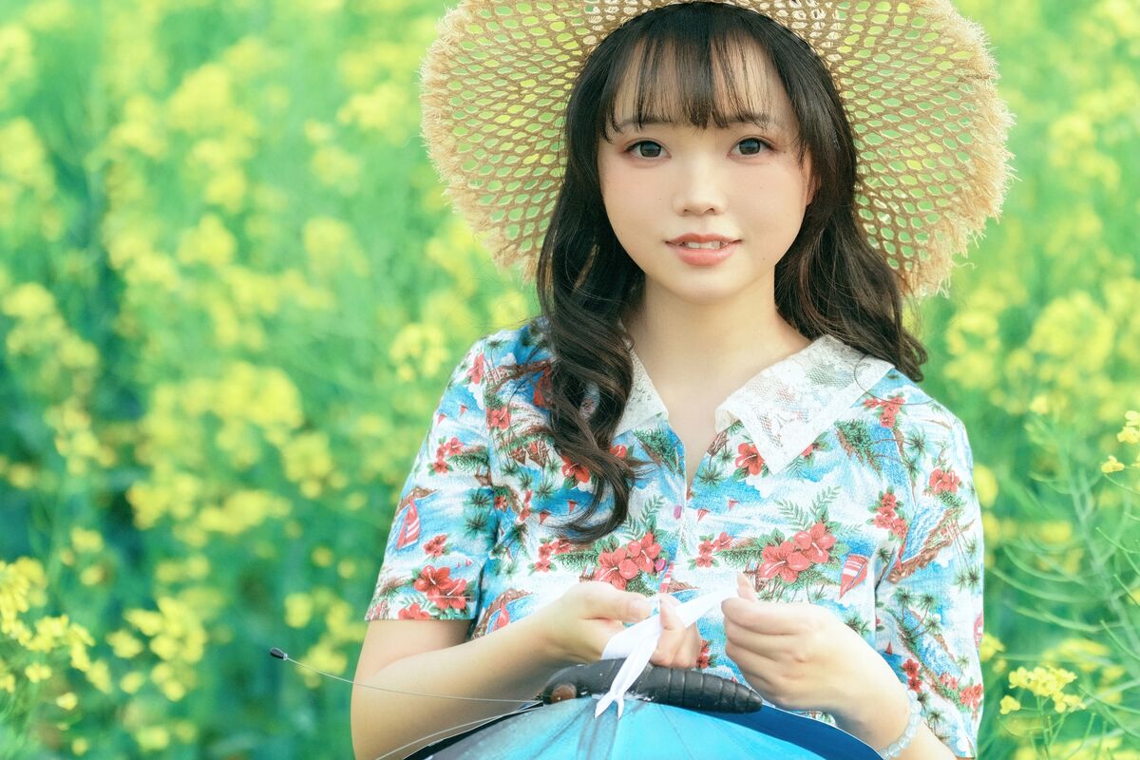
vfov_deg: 10.4
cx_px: 570
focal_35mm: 132
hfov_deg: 15.5
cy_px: 380
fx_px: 4180
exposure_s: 1/2000
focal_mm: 88
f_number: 2.8
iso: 640
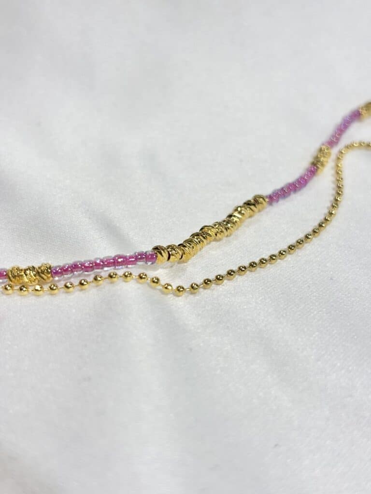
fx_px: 743
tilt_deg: -27.6
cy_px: 247
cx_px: 186
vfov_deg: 36.8
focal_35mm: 52
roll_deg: +0.7
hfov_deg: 28.0
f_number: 1.6
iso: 32
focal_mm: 5.96
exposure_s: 1/385
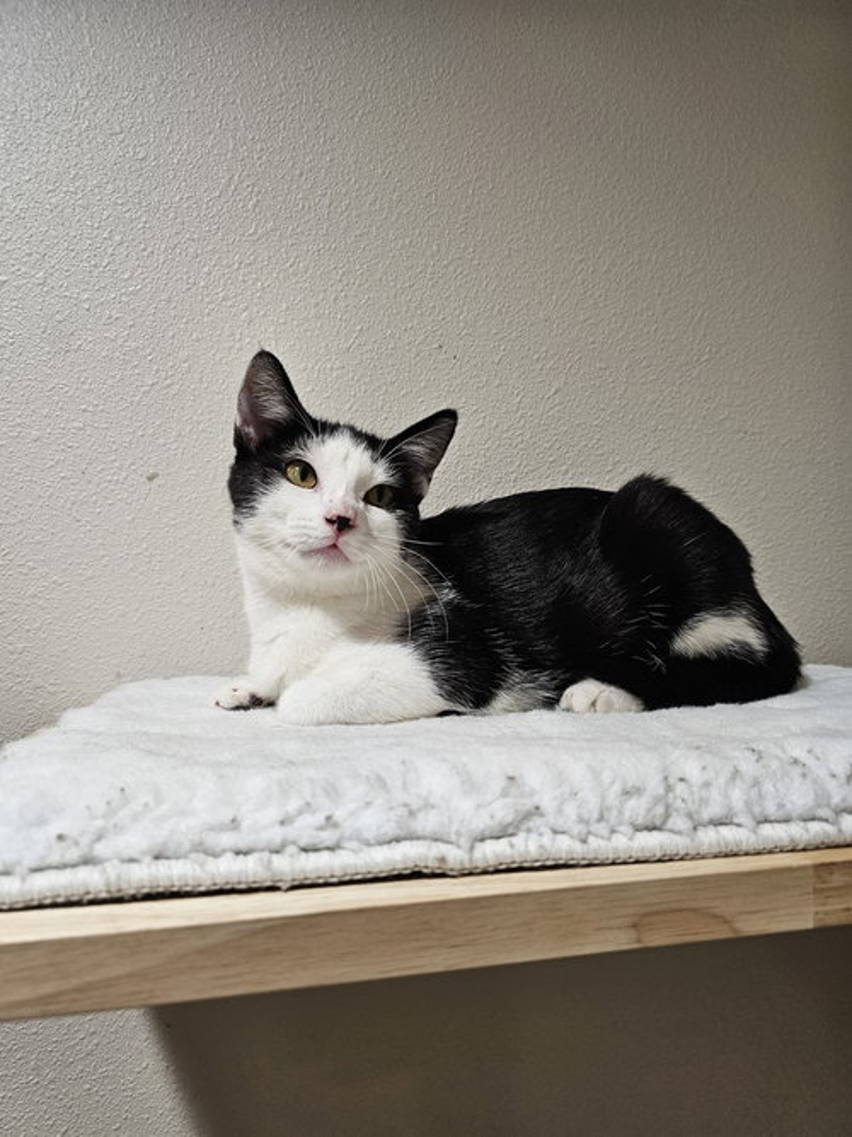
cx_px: 426
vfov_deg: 73.9
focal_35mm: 23
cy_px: 568
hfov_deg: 58.9
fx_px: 755
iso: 160
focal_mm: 6.3
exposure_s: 1/120
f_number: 1.7
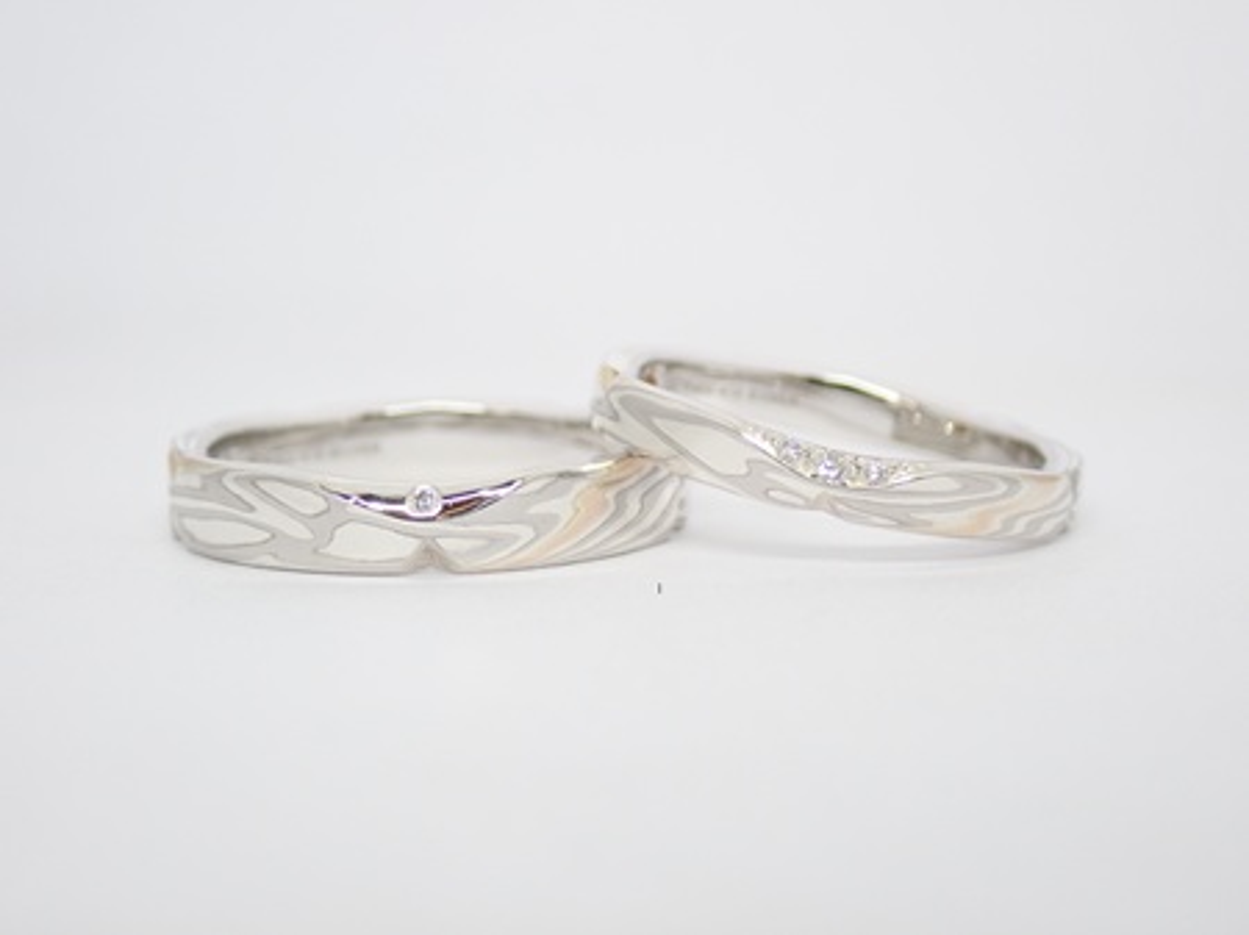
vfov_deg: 19.1
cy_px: 468
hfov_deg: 25.3
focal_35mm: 77
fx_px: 2777
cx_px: 624
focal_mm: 13.65
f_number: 4.1
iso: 200
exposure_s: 1/100
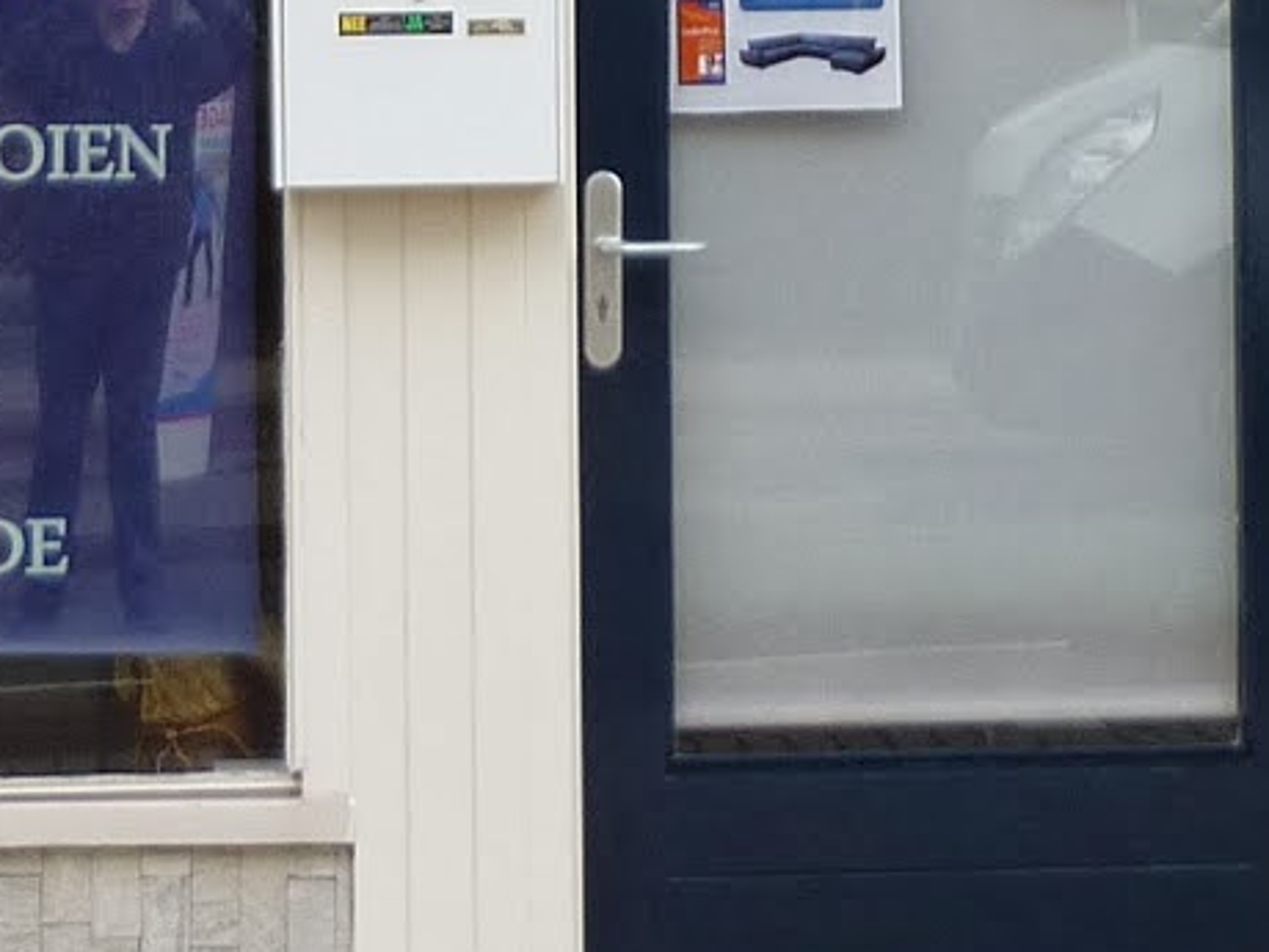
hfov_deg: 10.6
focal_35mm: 187
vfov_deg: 7.8
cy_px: -469
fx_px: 6855
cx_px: 753
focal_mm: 6.9
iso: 80
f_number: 3
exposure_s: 1/250
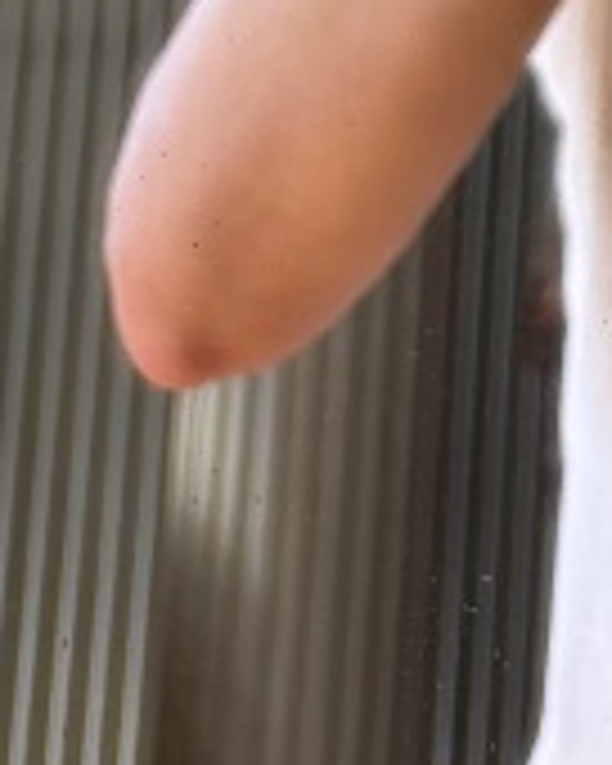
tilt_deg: +7.2
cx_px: 1886
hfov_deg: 8.0
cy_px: -1818
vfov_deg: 8.7
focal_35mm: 165
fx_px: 3736
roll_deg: +0.0
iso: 125
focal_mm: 6.76
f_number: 1.78
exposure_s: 1/121
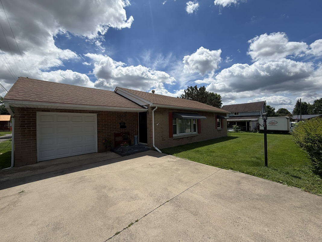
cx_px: 161
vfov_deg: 85.7
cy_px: 121
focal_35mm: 14
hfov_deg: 102.1
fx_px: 130
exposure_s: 1/1534
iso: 20
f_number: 2.2
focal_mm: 2.22
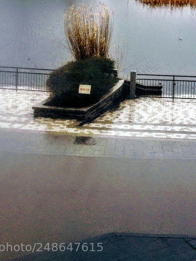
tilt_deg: -6.9
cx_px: 132
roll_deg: -0.8
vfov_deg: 22.7
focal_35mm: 81
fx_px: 611
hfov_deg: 18.2
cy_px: -25
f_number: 2.4
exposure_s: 1/60
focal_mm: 4.28
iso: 50
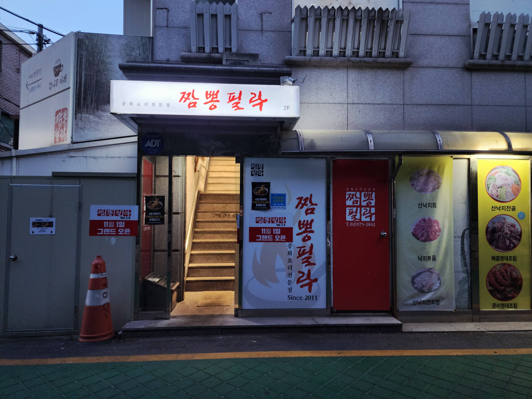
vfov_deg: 58.9
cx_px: 266
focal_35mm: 23
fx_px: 353
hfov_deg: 73.9
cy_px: 200
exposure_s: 1/120
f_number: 1.8
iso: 500
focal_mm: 6.4
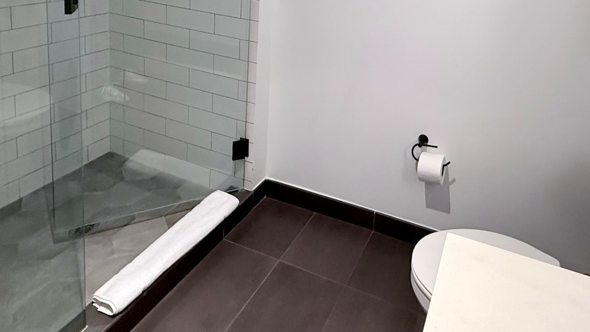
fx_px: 391
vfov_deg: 39.1
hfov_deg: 71.6
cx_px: 399
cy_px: -19
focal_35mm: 25
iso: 250
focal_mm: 2.22
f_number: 2.2
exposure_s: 1/60
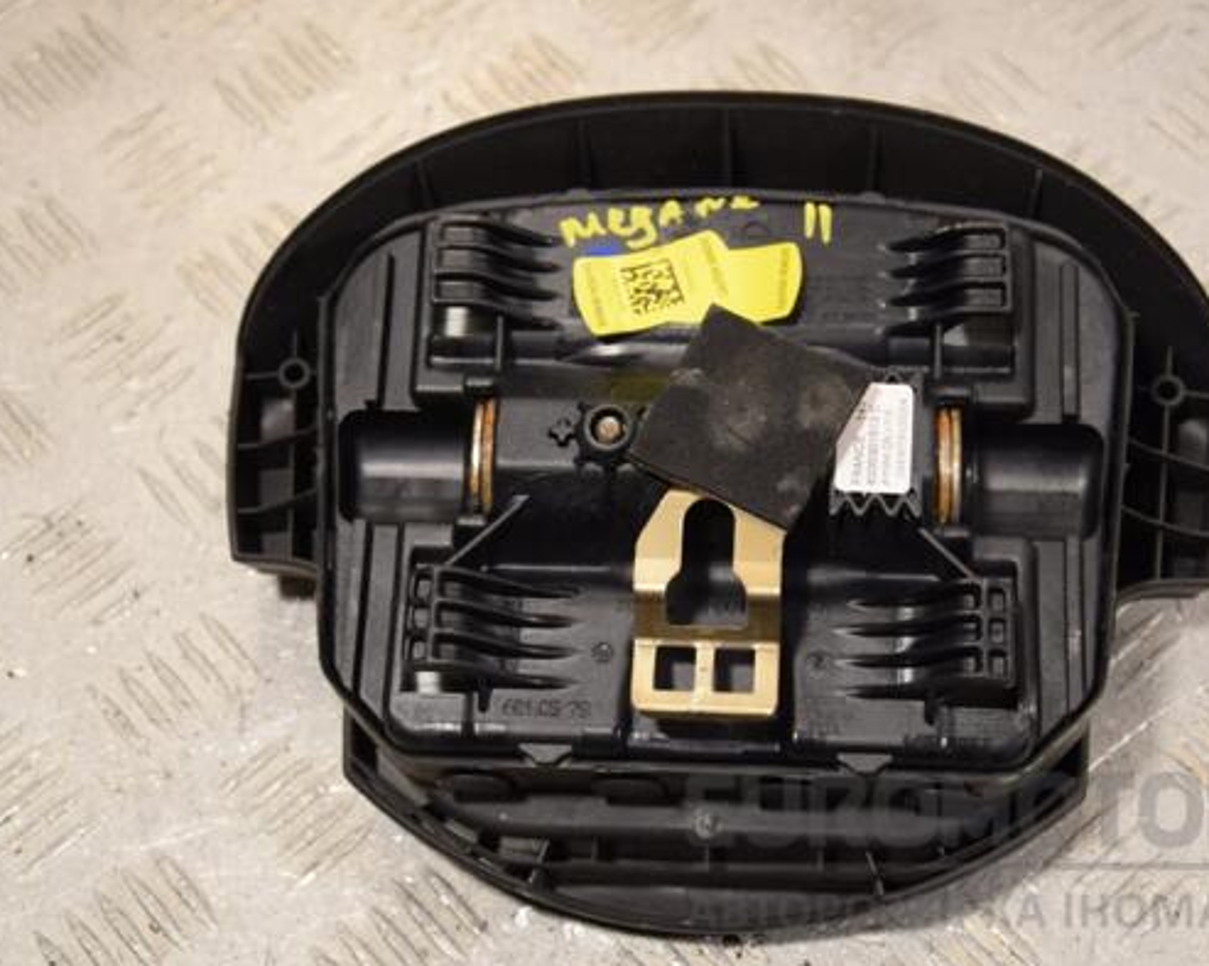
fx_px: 2575
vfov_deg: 21.2
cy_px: 483
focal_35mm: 72
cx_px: 640
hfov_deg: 26.4
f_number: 5.6
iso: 400
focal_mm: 42
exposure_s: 1/125
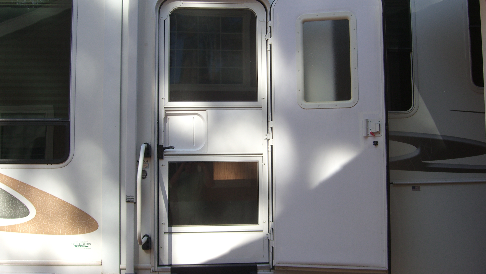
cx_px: 242
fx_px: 541
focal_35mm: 42
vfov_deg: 28.3
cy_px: 120
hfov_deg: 48.4
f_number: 8
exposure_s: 1/30
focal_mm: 7.9
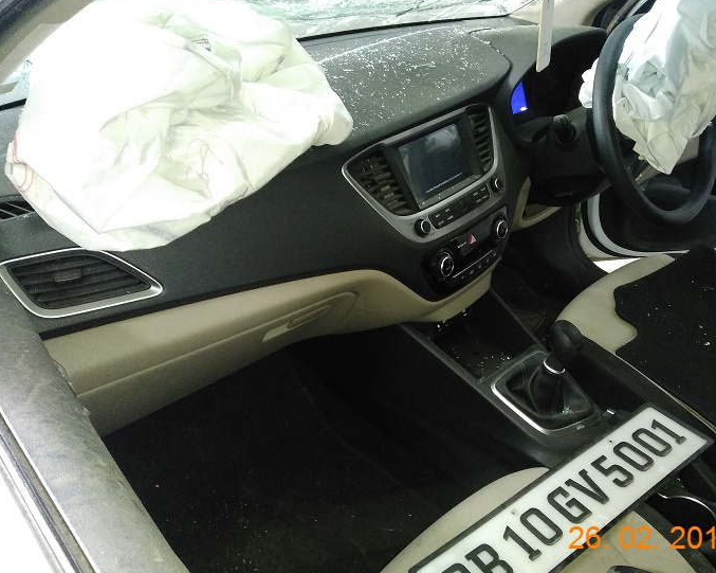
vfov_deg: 48.5
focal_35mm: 30
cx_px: 420
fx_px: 635
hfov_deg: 58.4
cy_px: 288
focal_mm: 3.82
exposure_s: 1/20
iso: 1000
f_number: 2.2
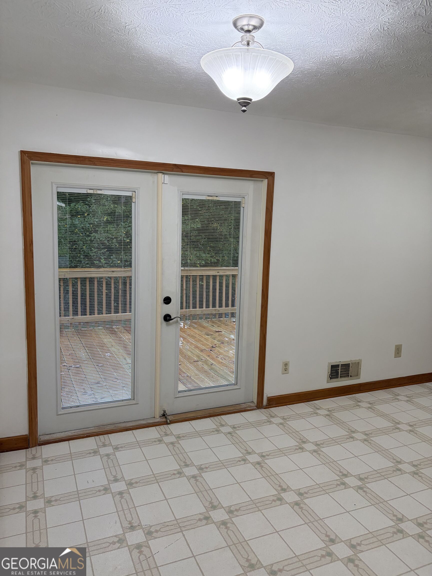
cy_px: 288
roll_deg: -1.3
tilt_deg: -6.2
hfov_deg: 53.1
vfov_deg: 67.3
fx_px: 433
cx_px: 216
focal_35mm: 26
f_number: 1.6
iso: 125
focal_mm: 5.96
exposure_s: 1/120
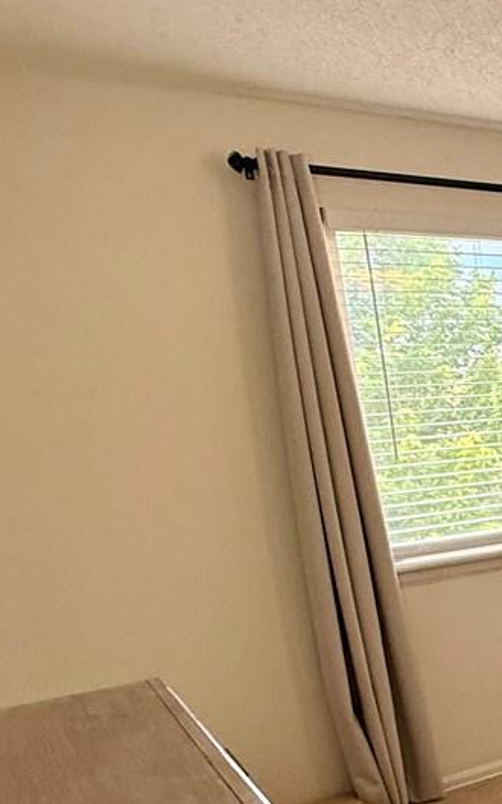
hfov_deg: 16.9
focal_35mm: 45
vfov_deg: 44.0
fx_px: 985
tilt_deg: -8.4
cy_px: 509
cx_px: 1098
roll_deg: +1.9
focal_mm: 2.22
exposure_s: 1/99
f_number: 2.2
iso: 160
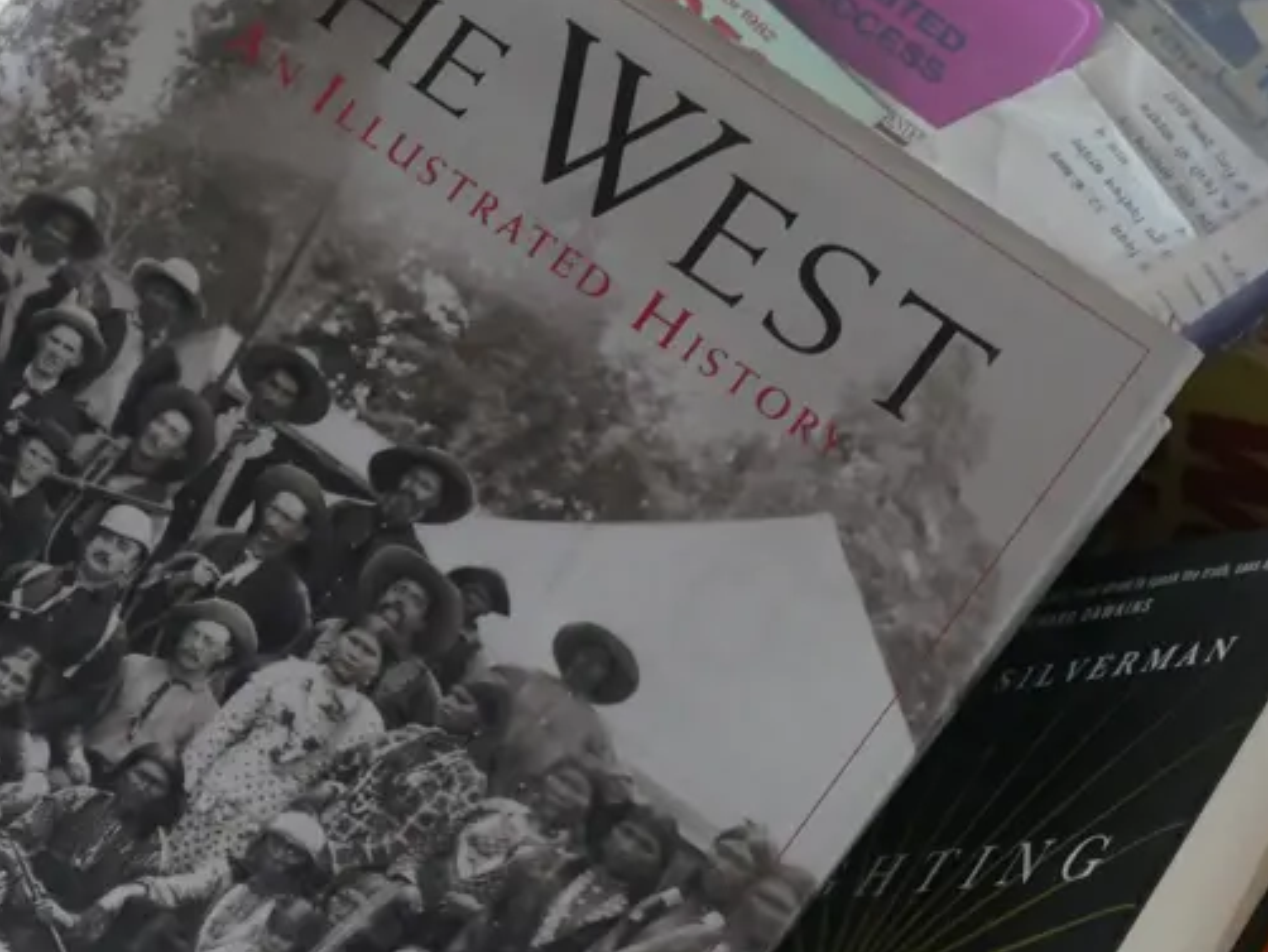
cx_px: 639
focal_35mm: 102
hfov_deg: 19.3
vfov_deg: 14.5
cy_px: 683
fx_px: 3738
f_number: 5.3
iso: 3200
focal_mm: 25
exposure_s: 1/40
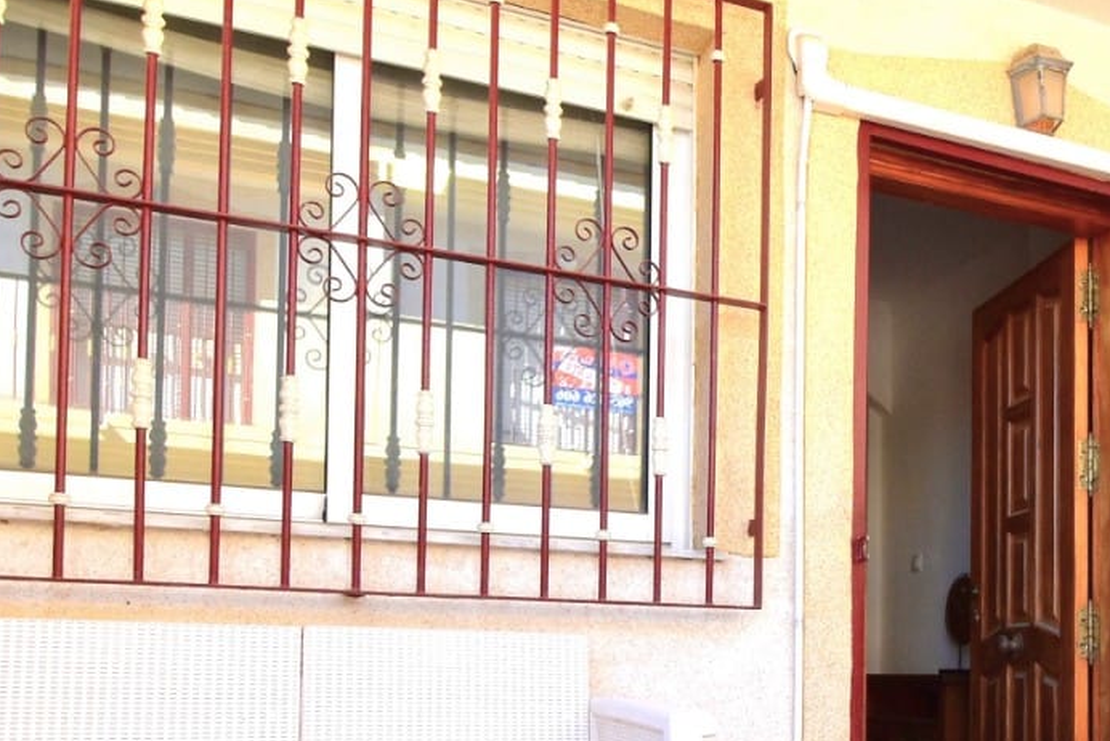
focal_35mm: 39
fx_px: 1203
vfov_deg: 32.6
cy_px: 661
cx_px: 913
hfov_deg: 46.5
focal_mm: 10
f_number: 9
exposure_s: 1/125
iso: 400
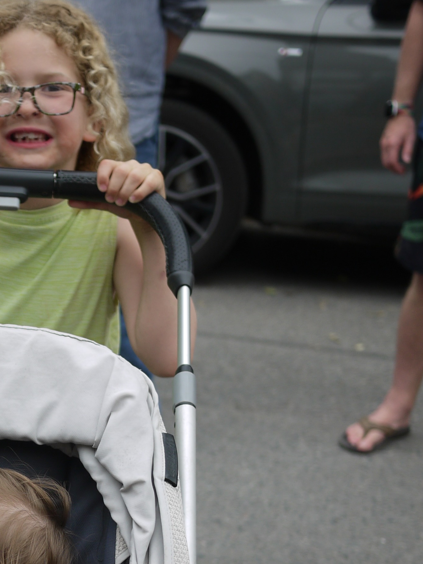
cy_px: 452
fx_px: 1418
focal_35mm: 87
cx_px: -8
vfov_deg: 22.2
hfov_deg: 16.6
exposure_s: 1/1000
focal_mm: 20
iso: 100
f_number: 2
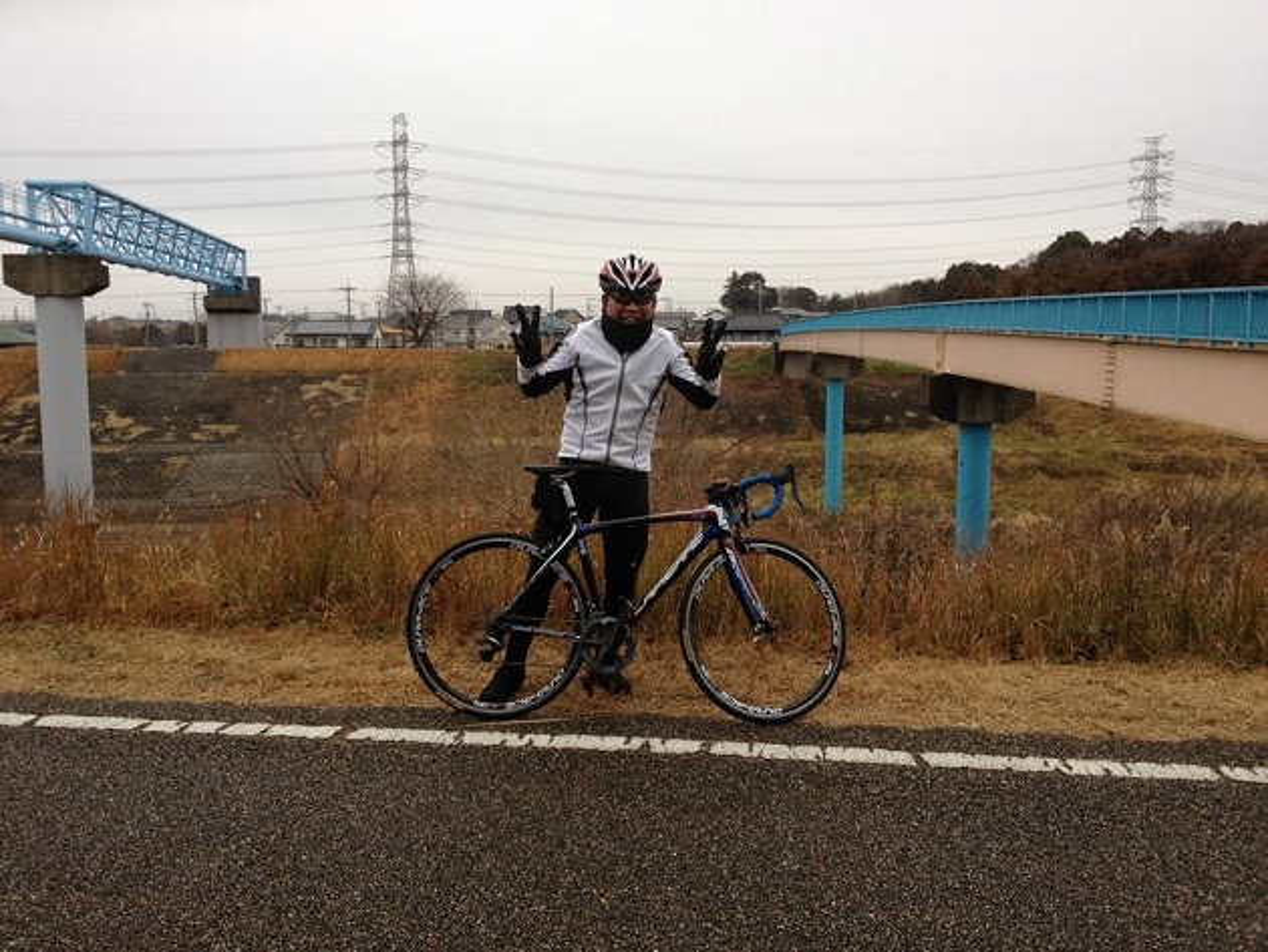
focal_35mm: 35
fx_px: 1283
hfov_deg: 52.6
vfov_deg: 40.7
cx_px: 634
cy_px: 476
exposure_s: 1/120
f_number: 2.4
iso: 80
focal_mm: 4.28
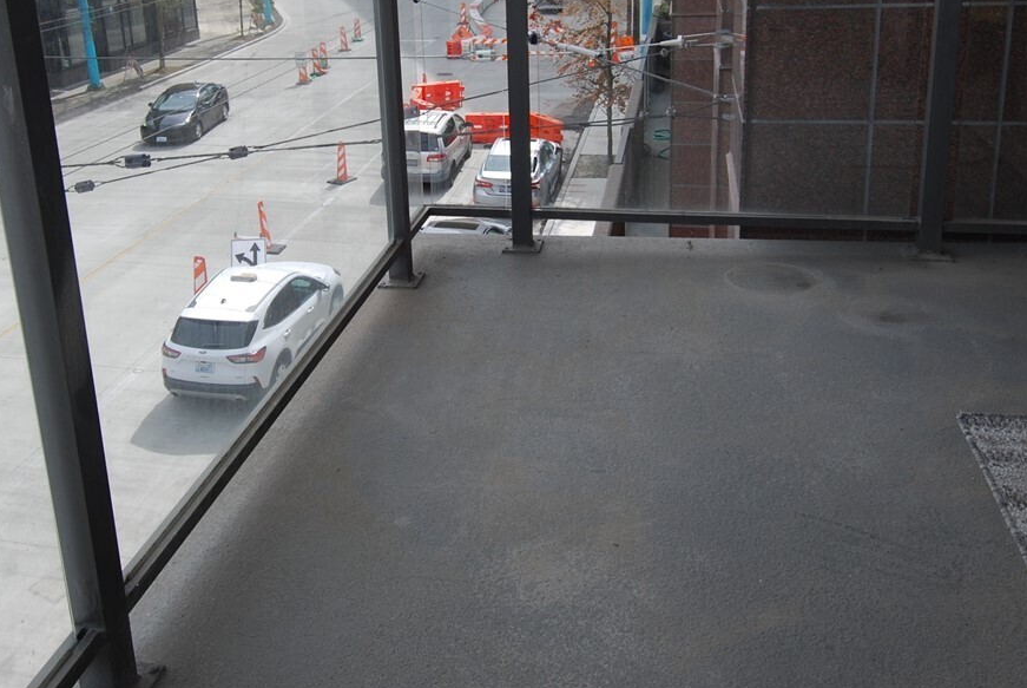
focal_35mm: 35
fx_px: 1000
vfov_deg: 37.0
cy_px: 172
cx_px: 444
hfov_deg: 54.2
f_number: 7.1
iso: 100
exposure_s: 1/200
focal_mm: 12
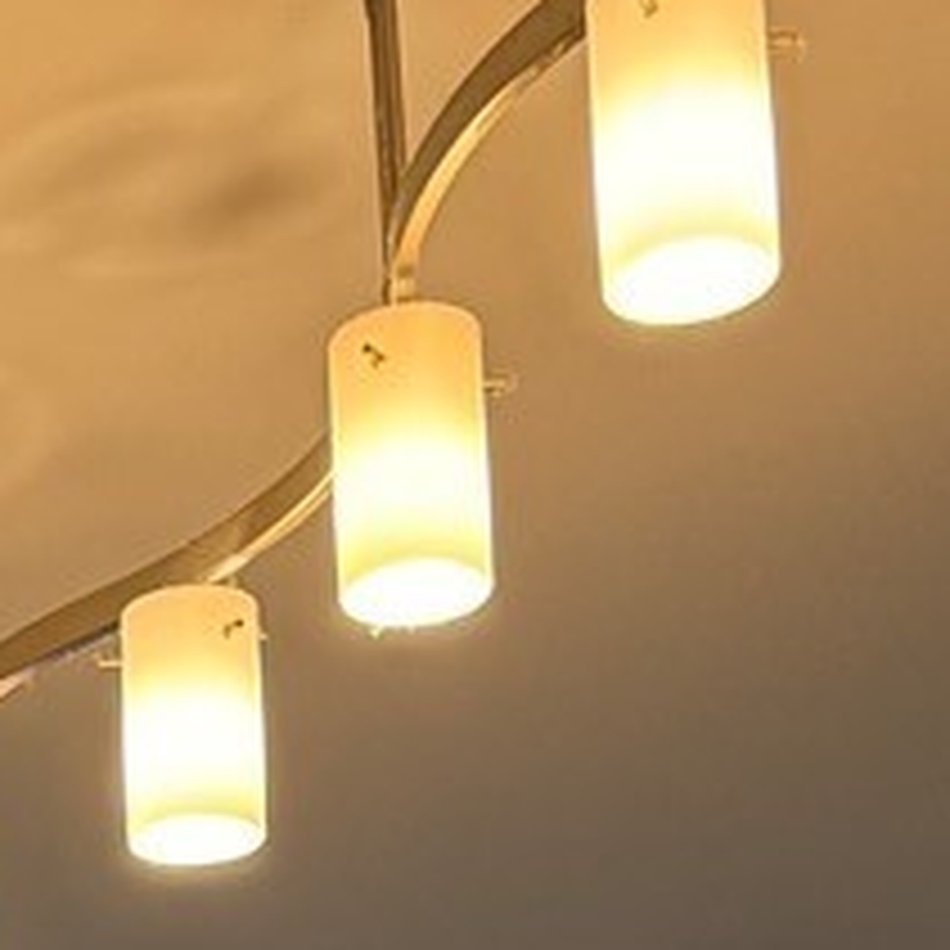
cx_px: -86
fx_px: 4999
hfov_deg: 10.7
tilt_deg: -4.2
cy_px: 3305
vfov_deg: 8.2
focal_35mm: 161
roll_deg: +4.9
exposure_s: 1/123
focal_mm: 6.76
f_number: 1.78
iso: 100
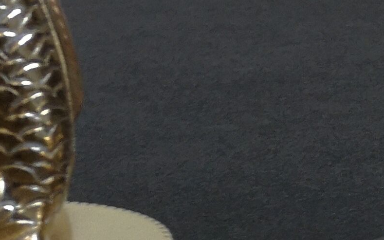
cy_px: -266
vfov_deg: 8.5
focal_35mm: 144
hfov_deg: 14.4
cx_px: 341
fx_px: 1507
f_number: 1.8
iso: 125
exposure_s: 1/50
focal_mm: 3.95
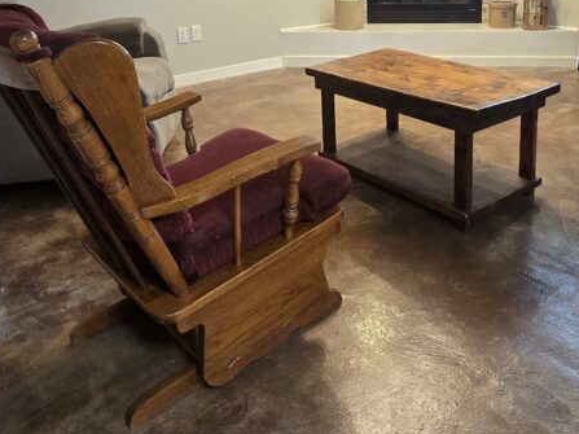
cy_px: 66
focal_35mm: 31
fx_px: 518
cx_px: 348
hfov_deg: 57.9
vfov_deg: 42.6
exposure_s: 1/60
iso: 400
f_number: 2.2
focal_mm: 2.2
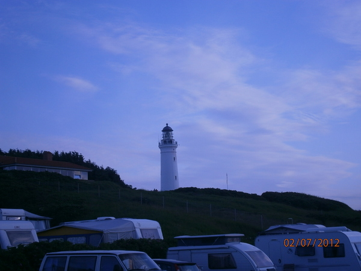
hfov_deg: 26.7
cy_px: 136
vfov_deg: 20.2
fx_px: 761
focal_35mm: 73
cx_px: 180
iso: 80
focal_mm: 13
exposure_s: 1/640
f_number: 4.4
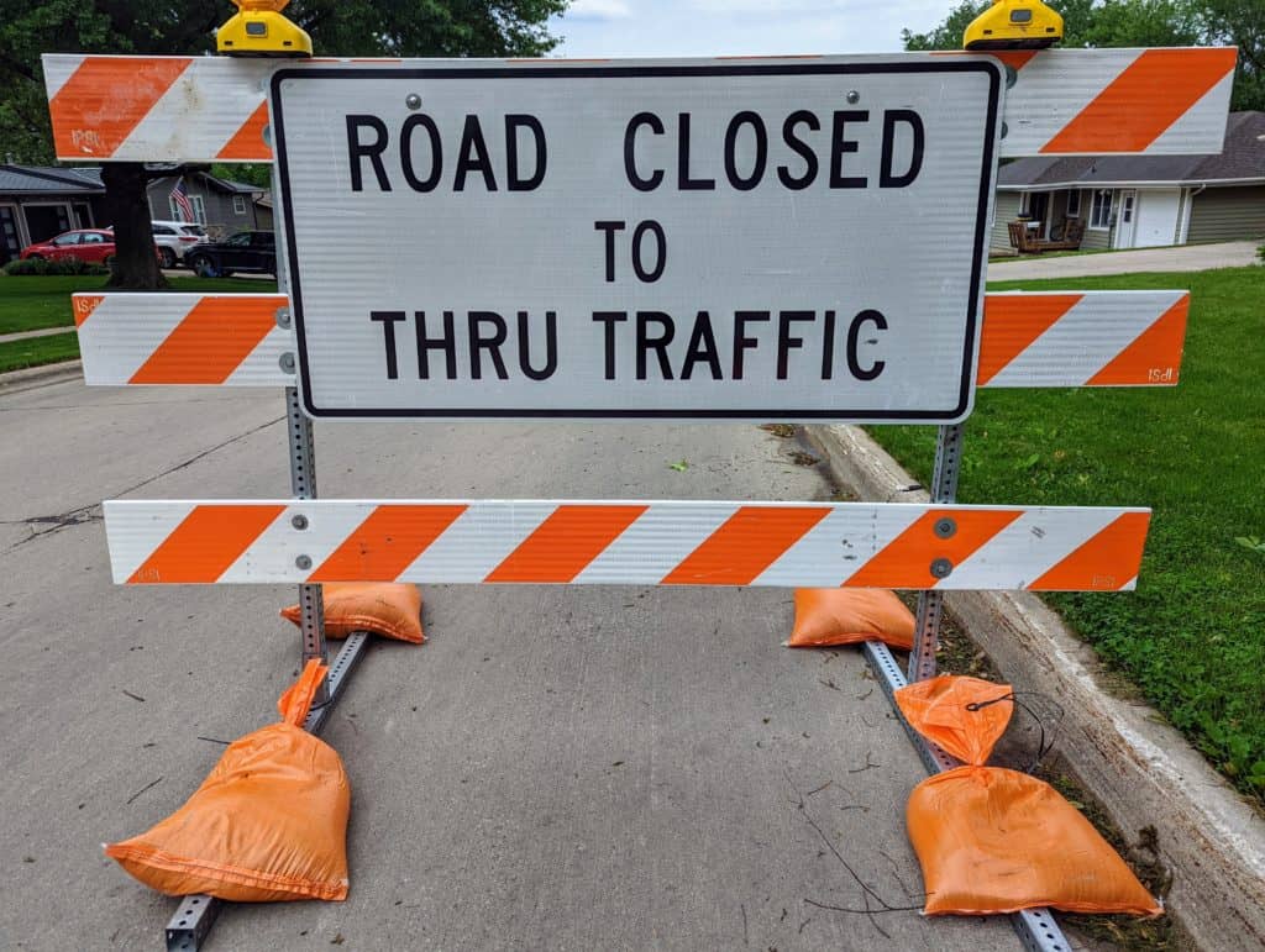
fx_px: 878
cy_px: 476
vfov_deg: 56.9
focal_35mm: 24
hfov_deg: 71.5
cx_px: 632
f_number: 1.85
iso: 45
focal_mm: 6.81
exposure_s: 1/755
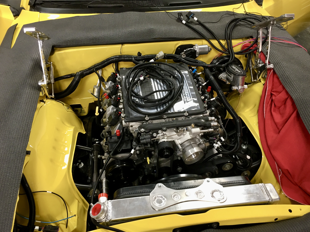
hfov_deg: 58.3
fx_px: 278
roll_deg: -0.6
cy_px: 116
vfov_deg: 45.4
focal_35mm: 31
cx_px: 158
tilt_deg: -43.6
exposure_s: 1/15
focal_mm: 4.15
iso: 40
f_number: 2.2
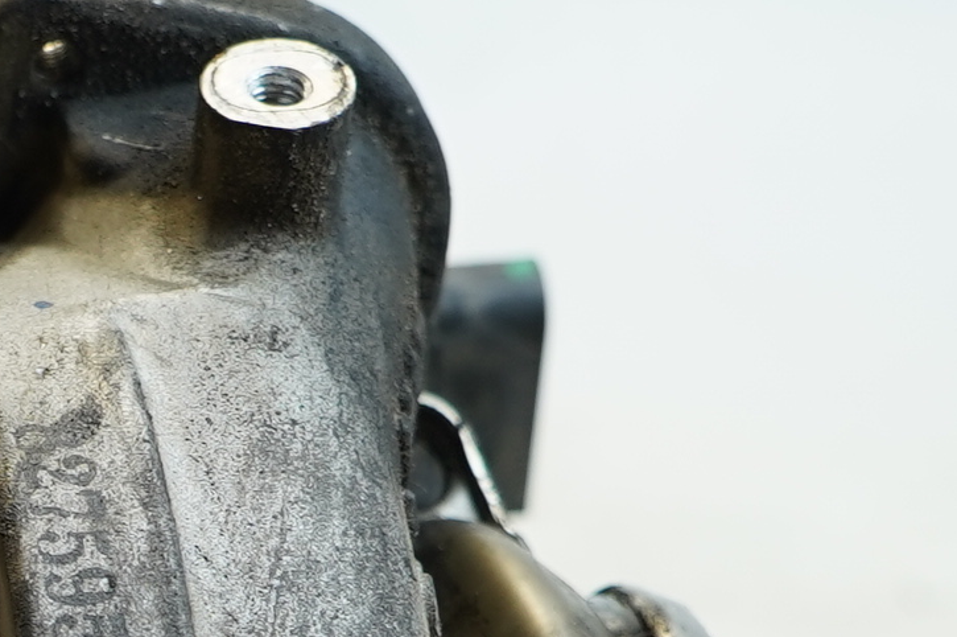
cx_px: -260
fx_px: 3639
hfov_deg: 14.4
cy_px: 940
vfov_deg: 9.7
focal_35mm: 137
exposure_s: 1/60
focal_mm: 22
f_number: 4
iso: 200
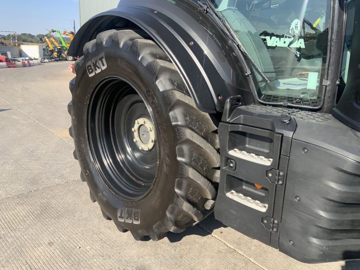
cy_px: 135
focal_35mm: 29
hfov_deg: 61.7
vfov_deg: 48.2
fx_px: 302
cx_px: 180
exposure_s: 1/759
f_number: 1.8
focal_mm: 3
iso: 16
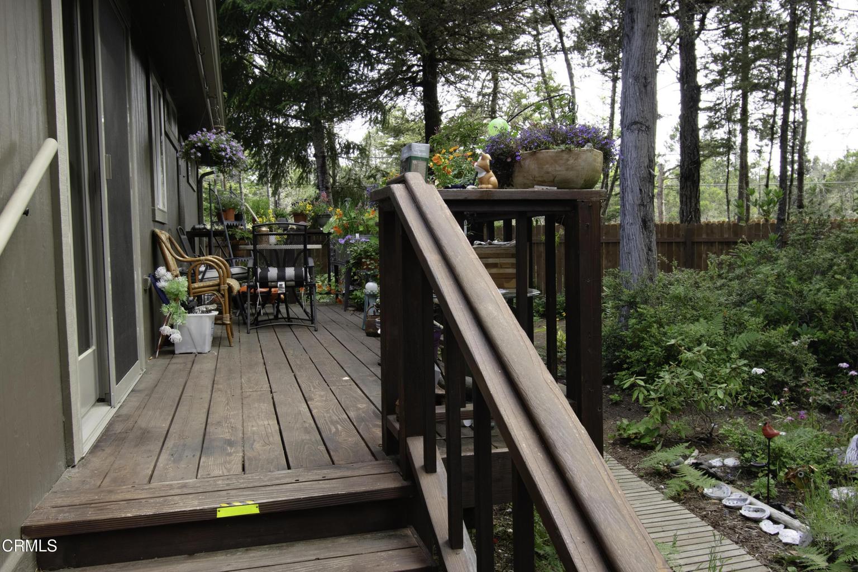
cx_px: 429
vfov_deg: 43.6
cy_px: 286
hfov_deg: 61.9
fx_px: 715
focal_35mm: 30
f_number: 8
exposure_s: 1/400
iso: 220
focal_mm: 20
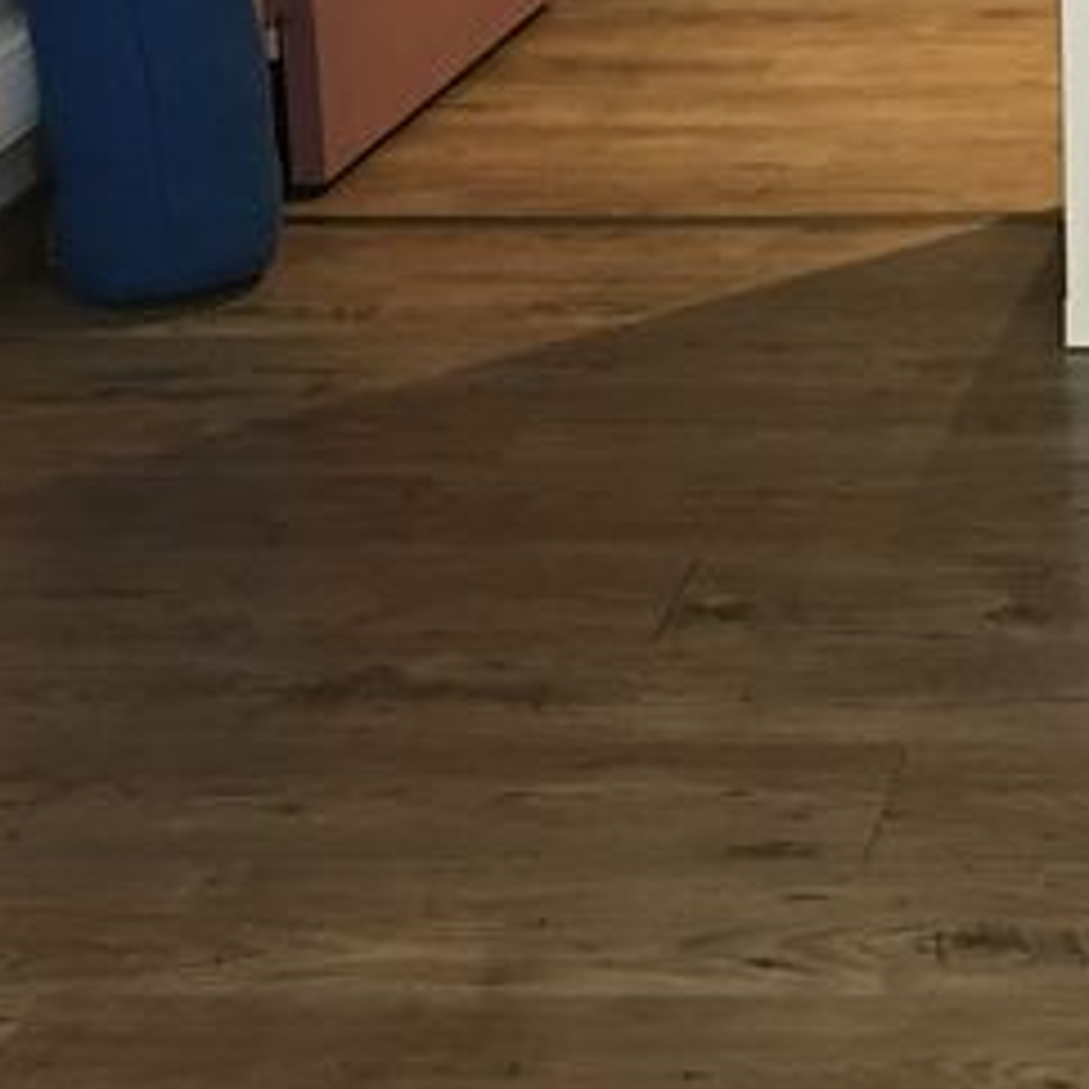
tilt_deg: -12.0
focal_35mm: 106
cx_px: 1350
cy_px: -58
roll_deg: +0.1
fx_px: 3773
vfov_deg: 16.0
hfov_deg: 15.7
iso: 80
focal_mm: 4.15
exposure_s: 1/17
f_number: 2.2
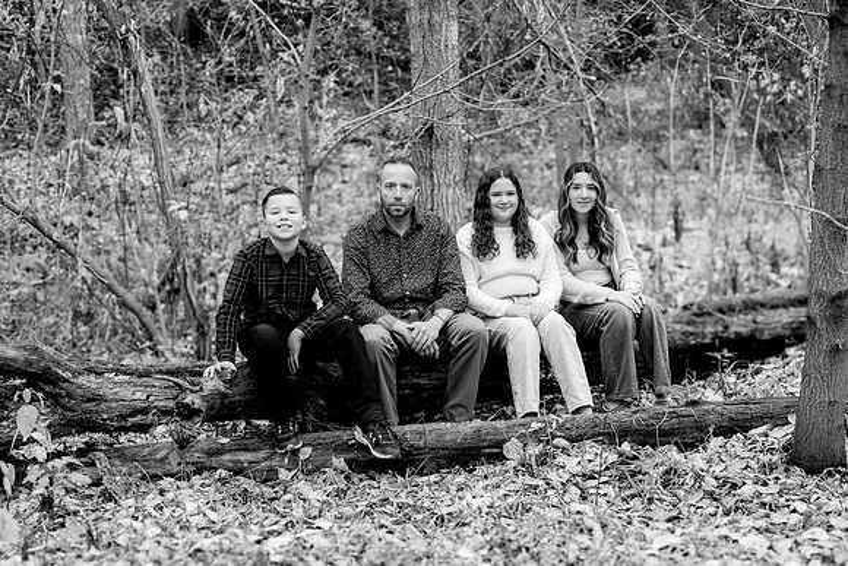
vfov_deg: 27.0
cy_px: 283
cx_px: 424
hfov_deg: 39.6
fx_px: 1178
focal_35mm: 50
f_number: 4
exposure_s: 1/250
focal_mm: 50
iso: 250
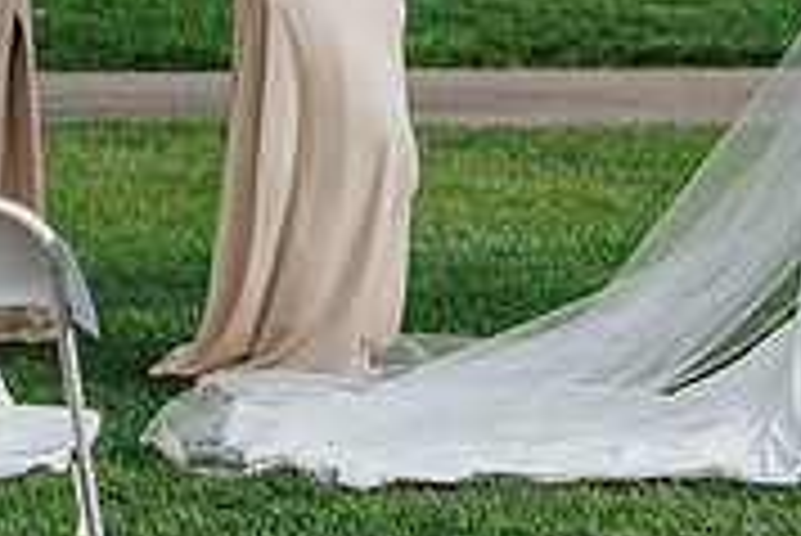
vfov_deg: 6.6
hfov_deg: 9.6
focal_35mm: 207
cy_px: -216
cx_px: 1223
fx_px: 4609
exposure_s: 1/1600
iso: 125
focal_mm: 50
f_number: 3.2
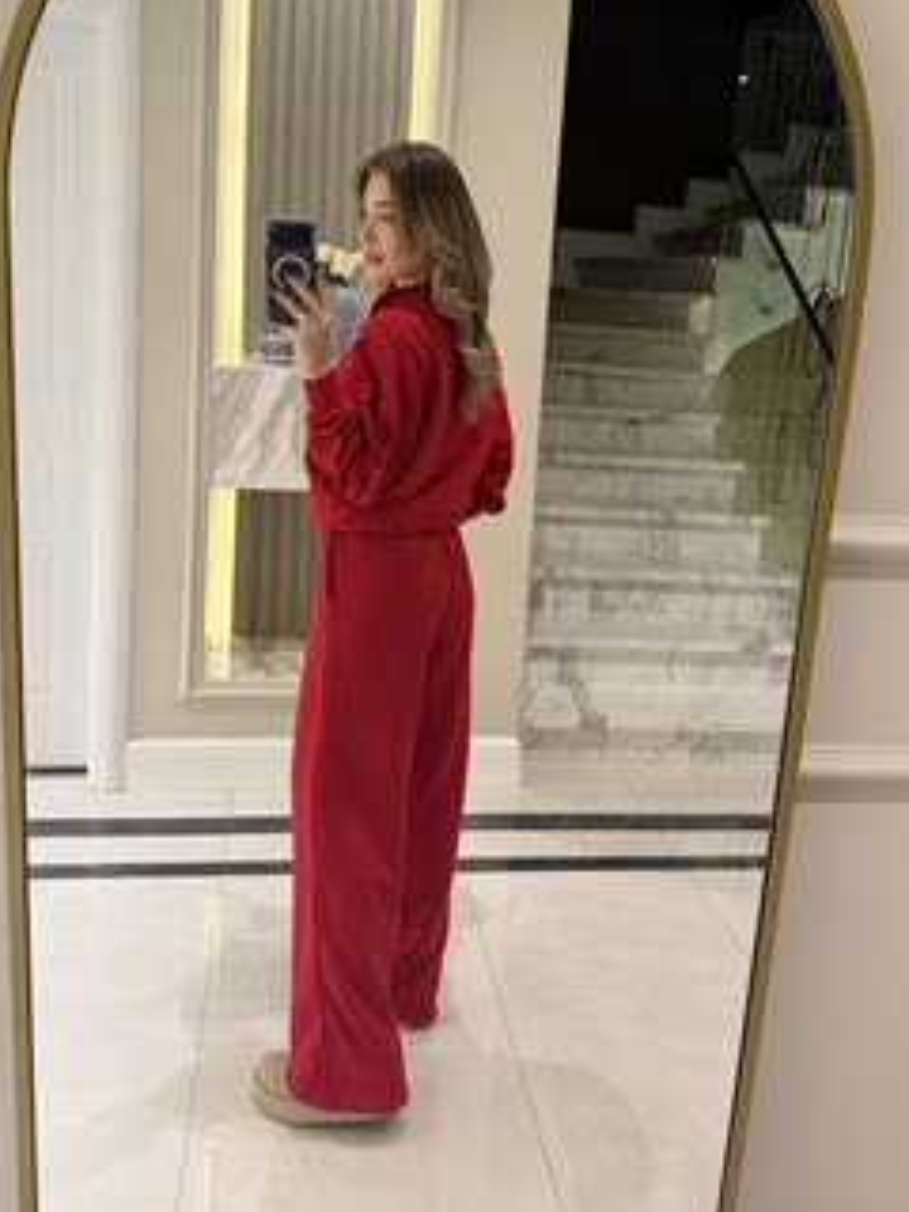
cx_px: 470
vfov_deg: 59.6
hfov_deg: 46.8
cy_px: 500
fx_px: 1050
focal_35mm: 30
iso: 200
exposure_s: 1/50
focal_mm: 6.76
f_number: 1.78
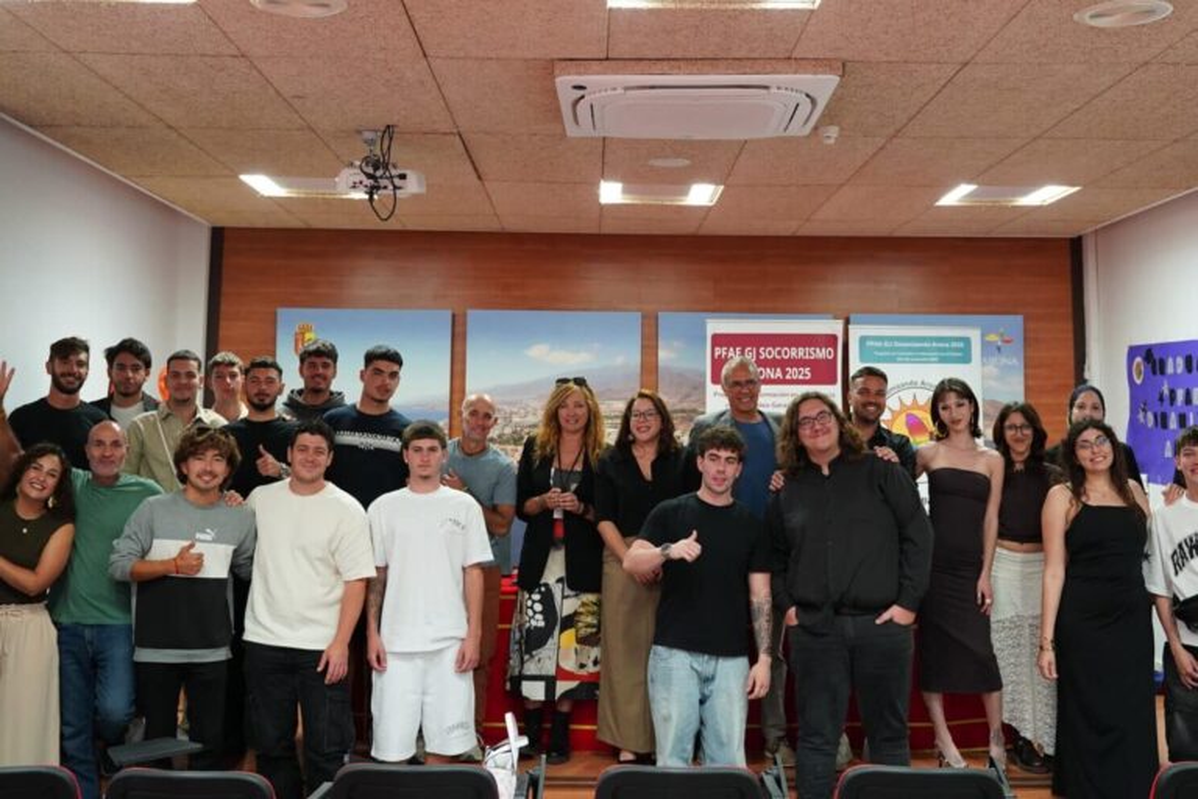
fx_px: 1015
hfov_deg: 61.1
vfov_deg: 43.0
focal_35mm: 30
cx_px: 599
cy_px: 400
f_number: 3.2
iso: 1600
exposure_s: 1/160
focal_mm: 30.5
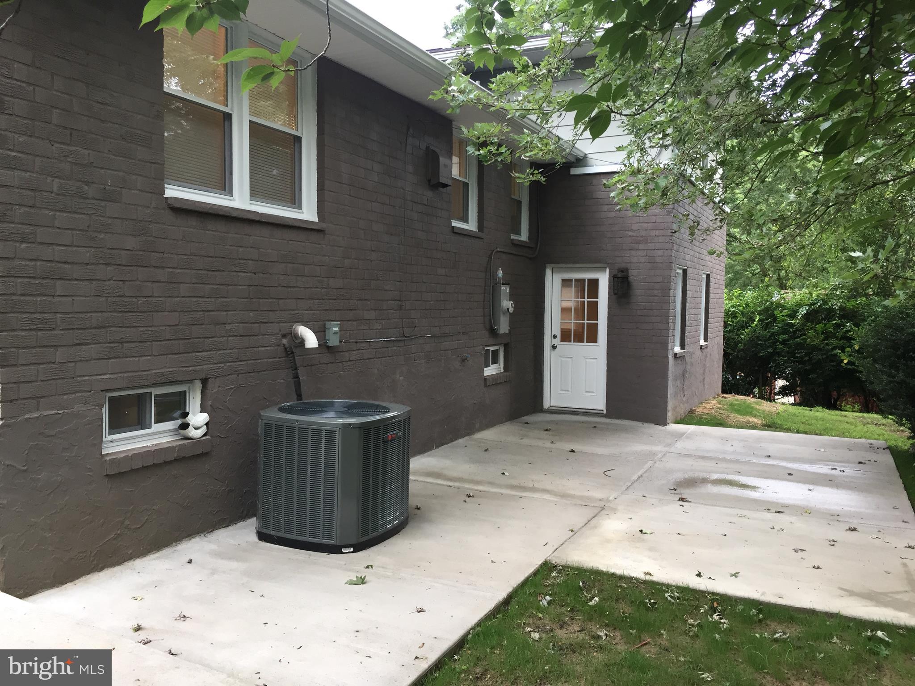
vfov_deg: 48.2
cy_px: 343
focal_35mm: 29
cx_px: 458
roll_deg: -1.1
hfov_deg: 61.7
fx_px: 767
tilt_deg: -3.7
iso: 32
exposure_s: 1/40
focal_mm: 4.15
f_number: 2.2
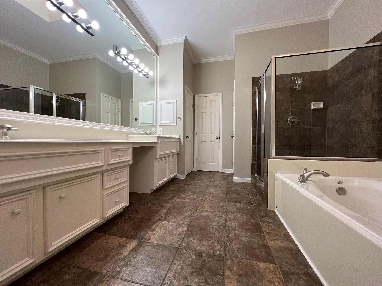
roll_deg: -0.2
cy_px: 143
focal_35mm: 13
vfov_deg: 89.9
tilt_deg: -1.1
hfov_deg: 106.2
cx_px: 191
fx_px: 143
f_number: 1.8
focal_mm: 1.57
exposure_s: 1/120
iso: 125
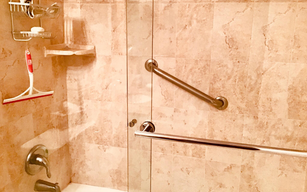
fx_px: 276
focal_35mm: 33
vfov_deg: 38.3
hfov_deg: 58.1
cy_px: 89
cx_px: 154
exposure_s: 1/30
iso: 125
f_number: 2.4
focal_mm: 3.3
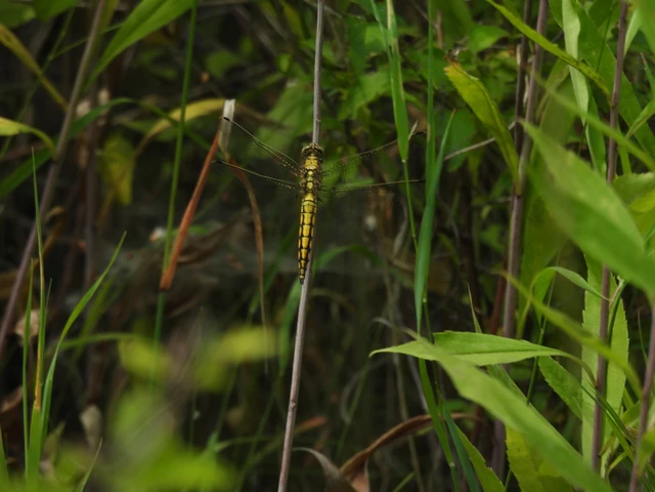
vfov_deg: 1.6
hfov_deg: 2.1
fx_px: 17976
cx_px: 328
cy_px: 246
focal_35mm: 950
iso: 100
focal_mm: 170
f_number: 5.6
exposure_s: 1/125
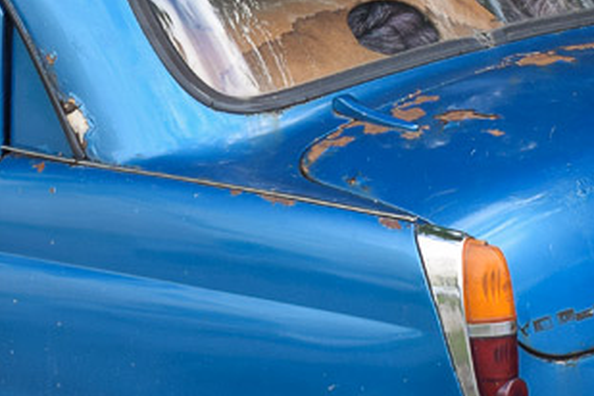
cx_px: 75
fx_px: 3267
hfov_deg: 10.3
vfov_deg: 6.9
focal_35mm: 198
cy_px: 90
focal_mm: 34
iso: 200
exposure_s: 1/125
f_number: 6.3
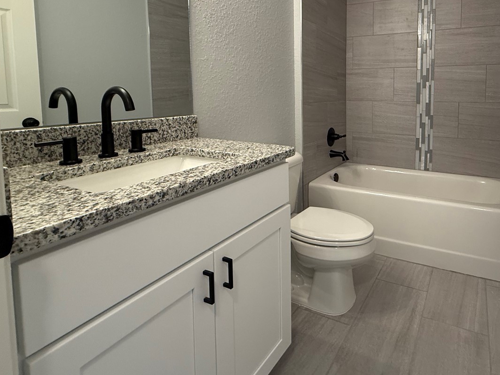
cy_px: 111
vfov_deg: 61.1
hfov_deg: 75.7
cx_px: 345
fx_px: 303
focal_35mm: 21
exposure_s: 1/120
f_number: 2.2
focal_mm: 2.22
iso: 250
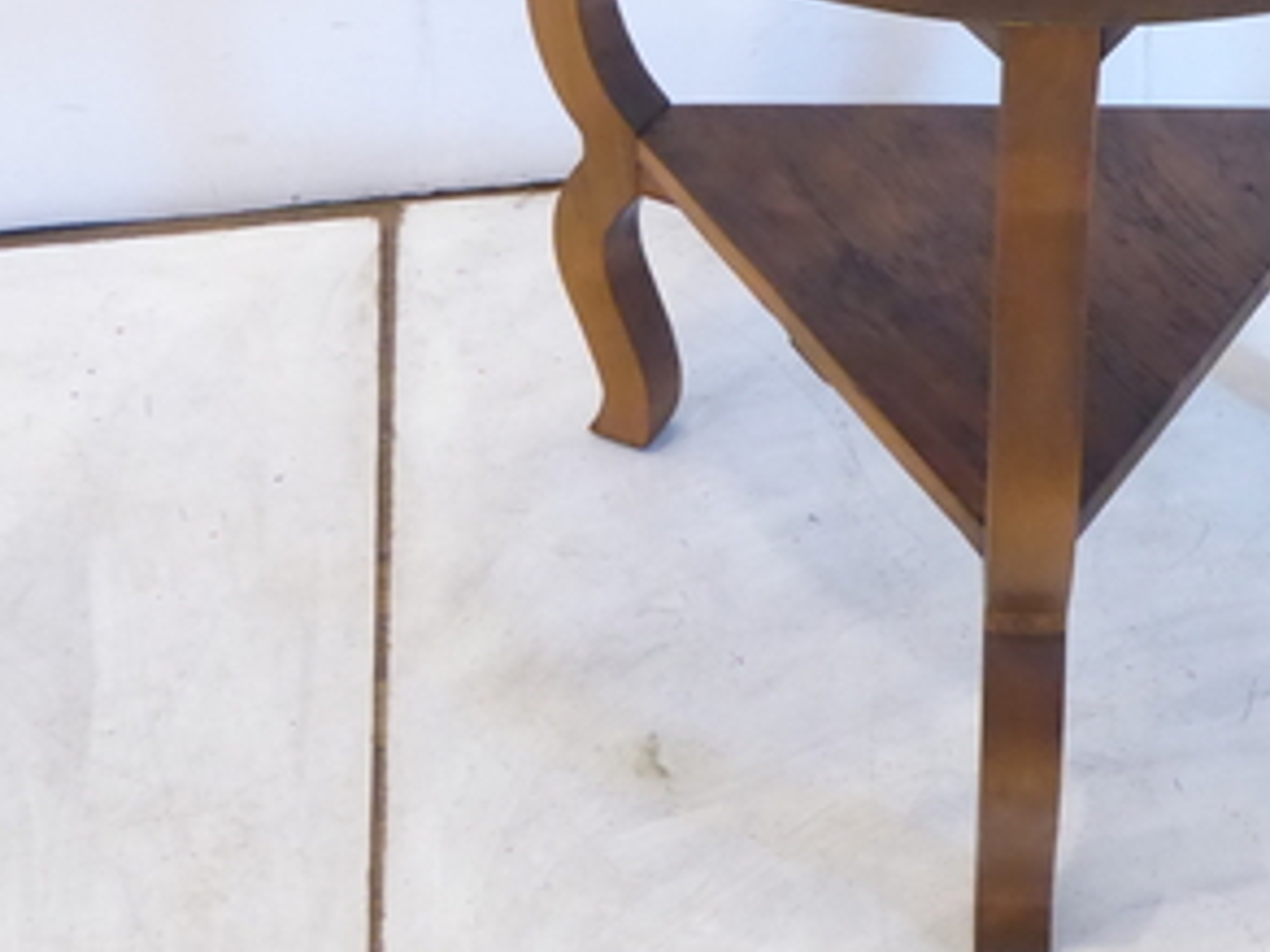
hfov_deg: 25.9
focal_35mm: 74
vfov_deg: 19.7
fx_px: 2715
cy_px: 174
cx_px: 1005
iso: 800
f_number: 3.7
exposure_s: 1/40
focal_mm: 6.3
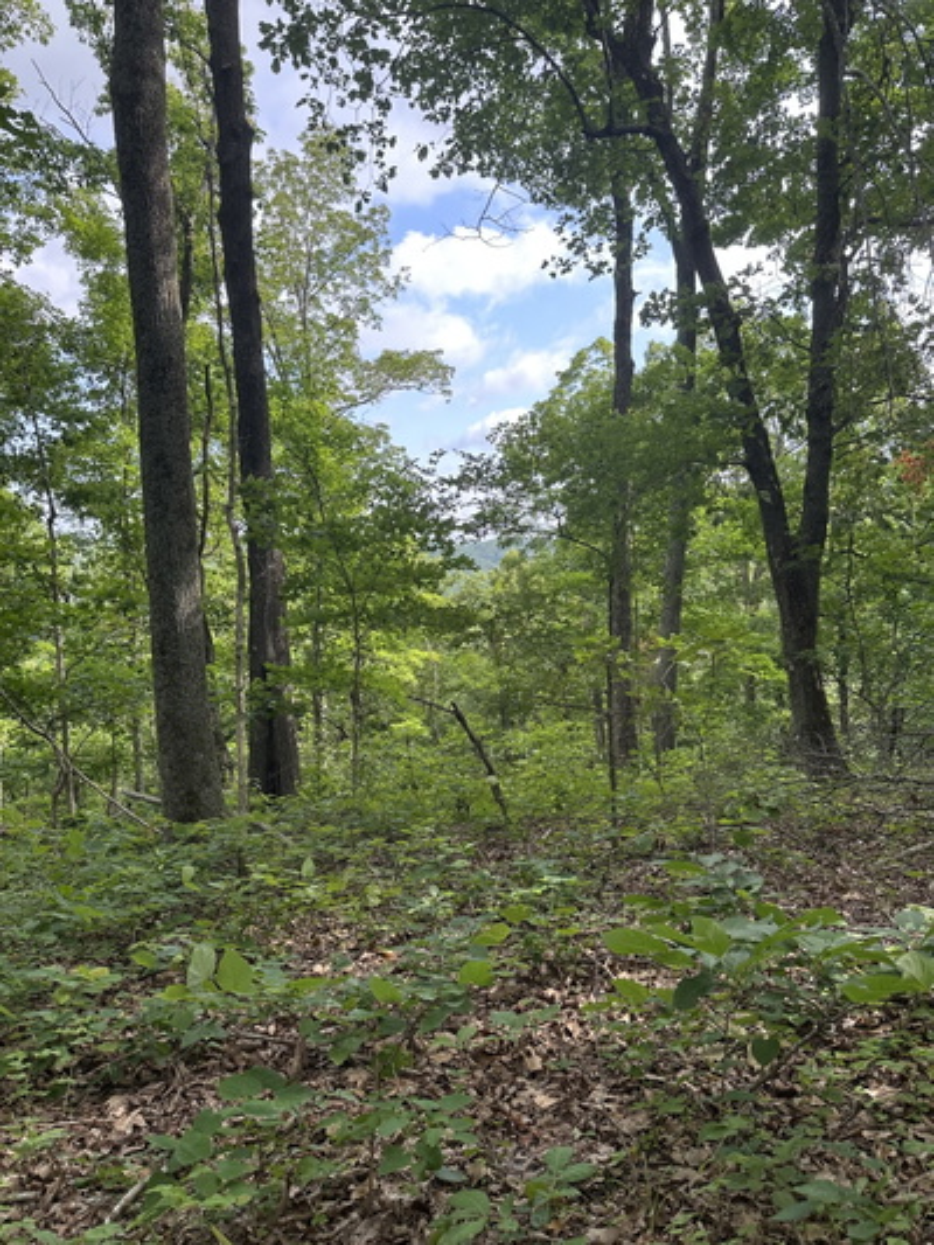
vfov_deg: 71.6
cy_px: 622
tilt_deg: -5.8
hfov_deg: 56.8
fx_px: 863
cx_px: 467
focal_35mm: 24
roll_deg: -0.2
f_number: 1.78
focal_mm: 6.86
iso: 80
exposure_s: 1/564
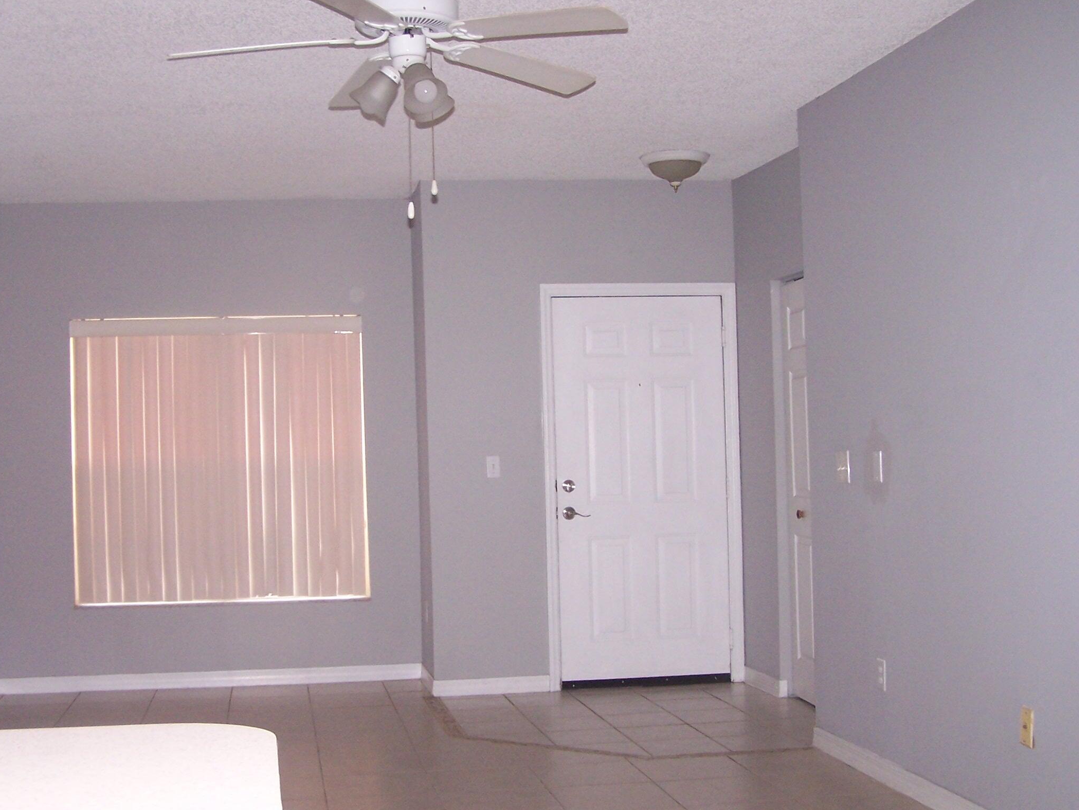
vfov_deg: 30.3
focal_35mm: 48
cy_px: 408
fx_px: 1496
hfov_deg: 39.6
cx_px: 474
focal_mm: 6.3
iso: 140
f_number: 2.8
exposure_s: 1/60
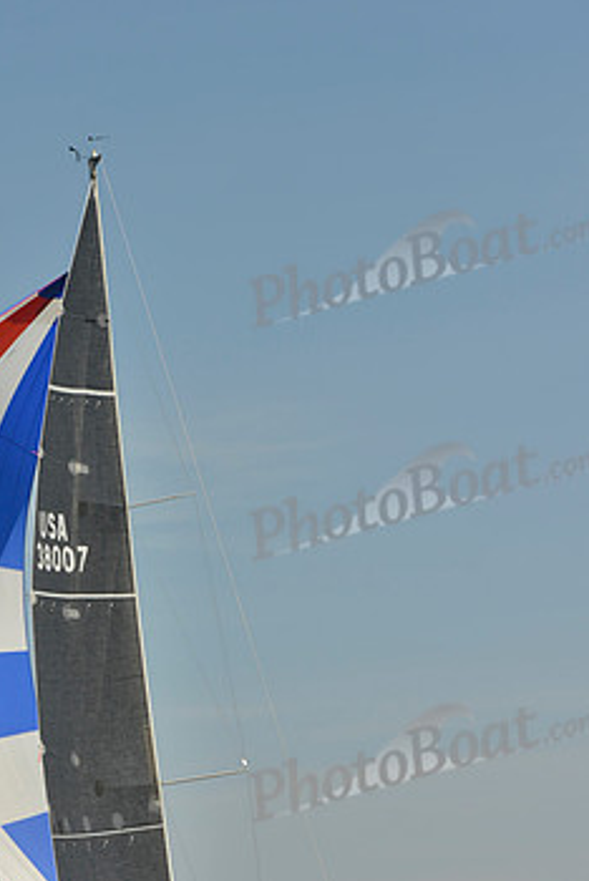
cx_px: 120
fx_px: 2841
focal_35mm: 116
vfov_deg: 17.5
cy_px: 662
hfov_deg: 11.8
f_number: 8
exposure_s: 1/1250
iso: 200
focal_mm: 70
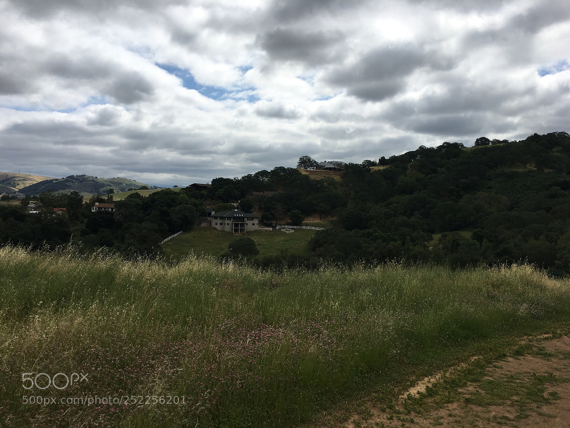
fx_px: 478
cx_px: 285
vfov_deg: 48.2
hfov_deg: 61.7
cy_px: 214
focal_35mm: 29
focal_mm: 4.15
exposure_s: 1/2959
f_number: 2.2
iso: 25
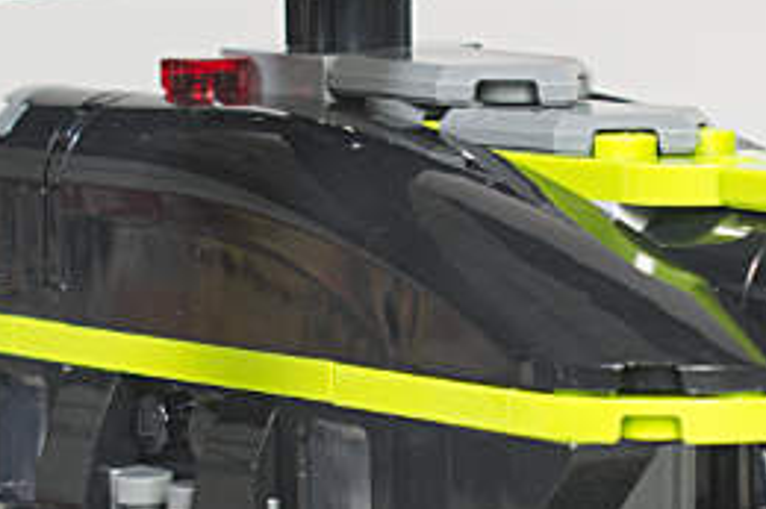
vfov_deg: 6.6
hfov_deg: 9.8
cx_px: 763
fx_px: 4423
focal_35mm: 208
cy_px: 533
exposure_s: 1/5
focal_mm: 48
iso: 640
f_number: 10
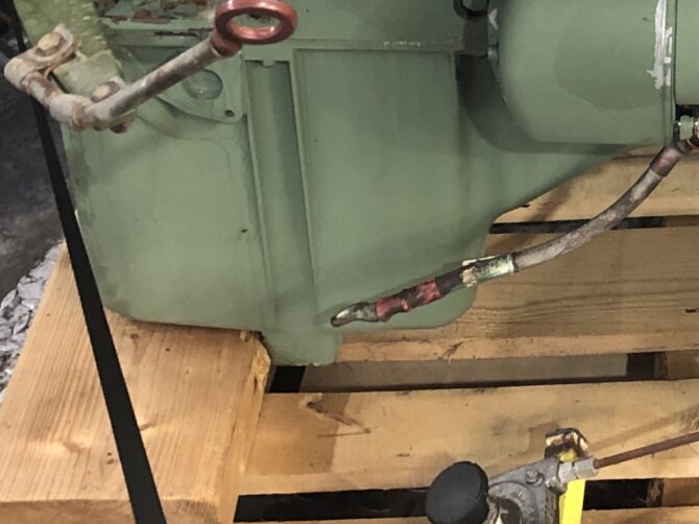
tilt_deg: -27.3
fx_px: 2160
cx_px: 818
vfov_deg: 13.0
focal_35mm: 107
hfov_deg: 17.6
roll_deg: +0.7
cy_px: -279
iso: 40
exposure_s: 1/17
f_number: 1.8
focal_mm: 3.99
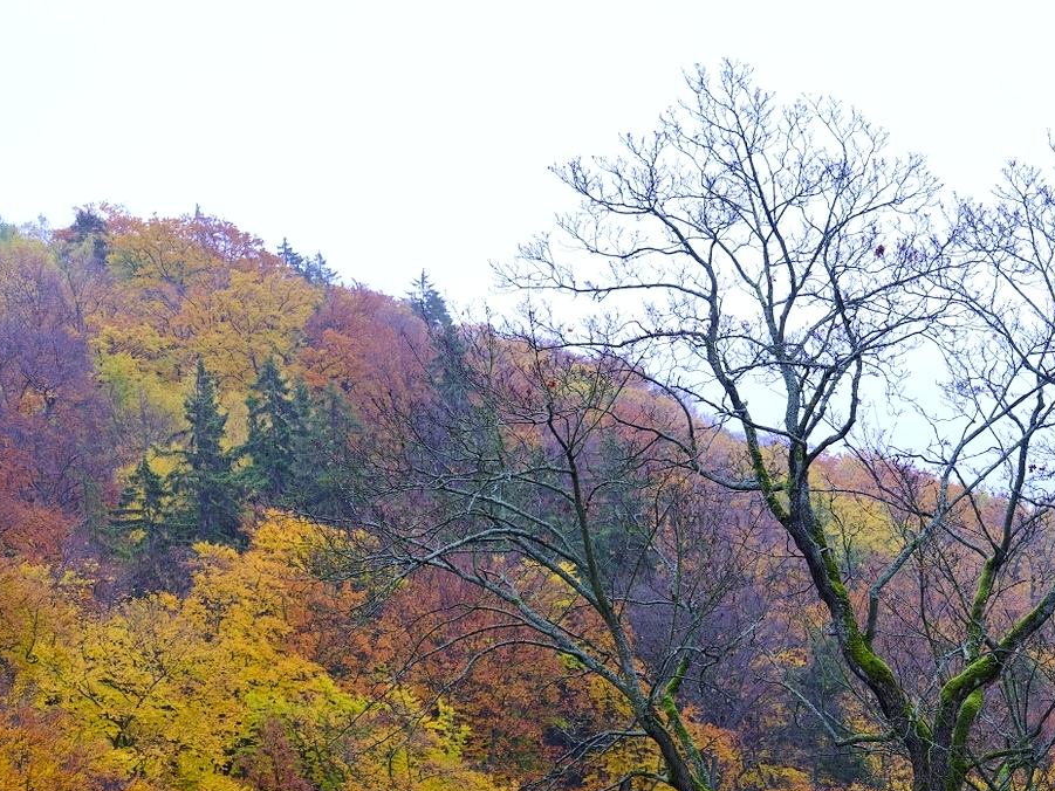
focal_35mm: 91
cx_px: 496
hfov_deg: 21.5
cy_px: 855
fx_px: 2774
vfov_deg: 15.8
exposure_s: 1/50
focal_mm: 51.8
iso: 400
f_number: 5.6
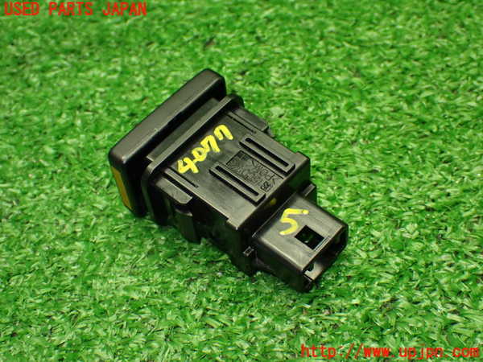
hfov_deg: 33.2
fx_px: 809
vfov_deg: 25.2
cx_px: 242
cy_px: 181
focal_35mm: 58
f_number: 3.5
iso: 800
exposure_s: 1/80
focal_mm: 10.35
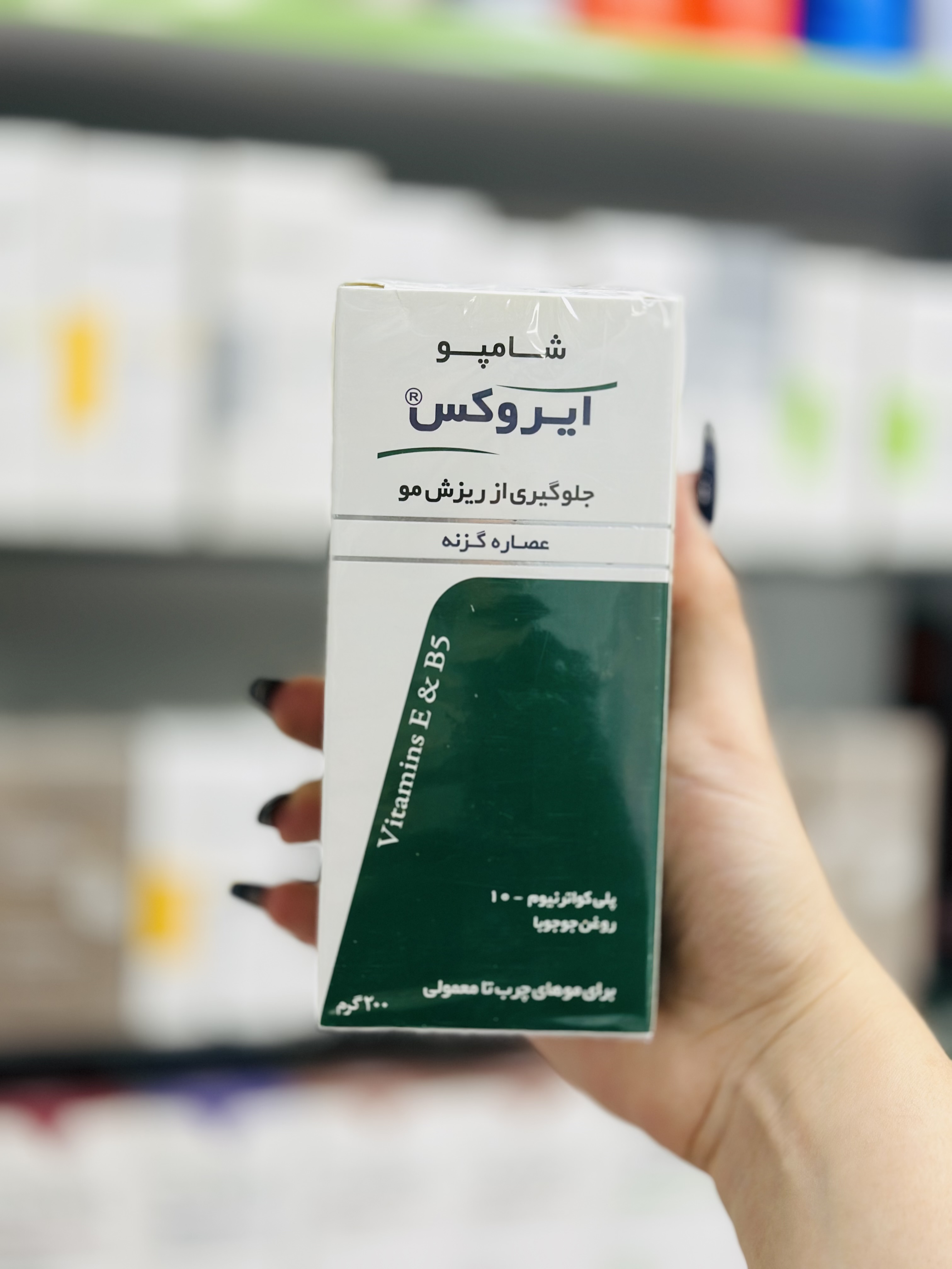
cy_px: 634
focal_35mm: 48
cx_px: 476
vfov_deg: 39.7
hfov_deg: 30.3
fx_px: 1760
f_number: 1.78
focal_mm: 6.86
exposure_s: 1/100
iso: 100
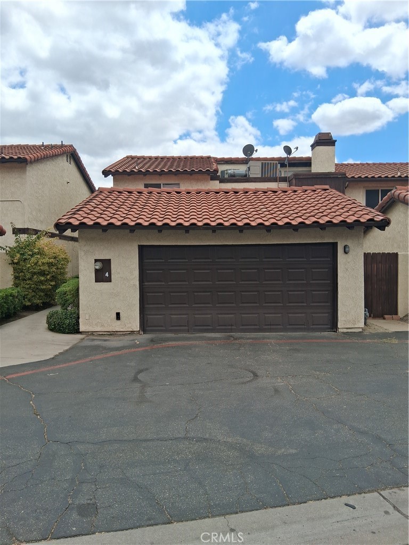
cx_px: 204
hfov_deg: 53.1
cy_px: 272
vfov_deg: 67.3
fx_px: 410
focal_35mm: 26
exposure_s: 1/930
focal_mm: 3.98
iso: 25
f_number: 1.8
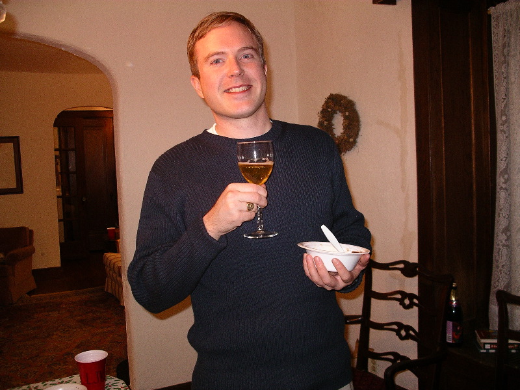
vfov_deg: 38.7
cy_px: 195
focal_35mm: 37
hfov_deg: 50.1
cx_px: 260
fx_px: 556
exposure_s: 1/40
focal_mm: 7.8
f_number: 2.8
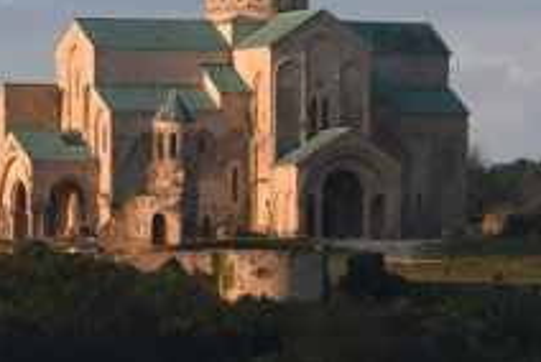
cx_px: 258
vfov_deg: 2.2
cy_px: 24
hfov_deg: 3.3
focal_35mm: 622
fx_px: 9360
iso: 800
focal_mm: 220
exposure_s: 1/400
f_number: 8
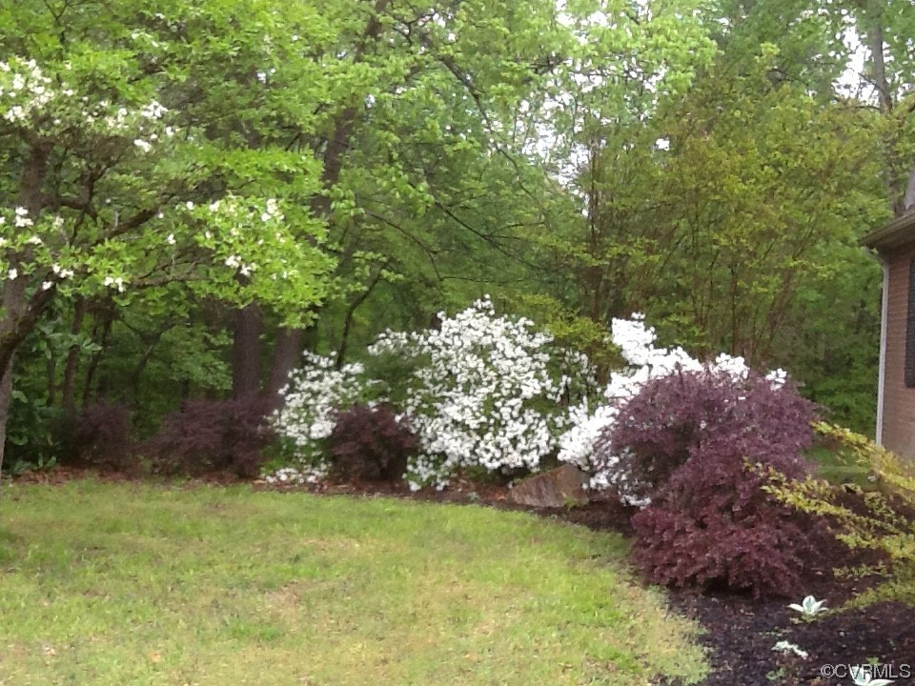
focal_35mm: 44
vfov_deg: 32.9
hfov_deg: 42.9
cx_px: 458
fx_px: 1163
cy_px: 343
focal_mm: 2.03
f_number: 2.4
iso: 50
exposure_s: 1/60
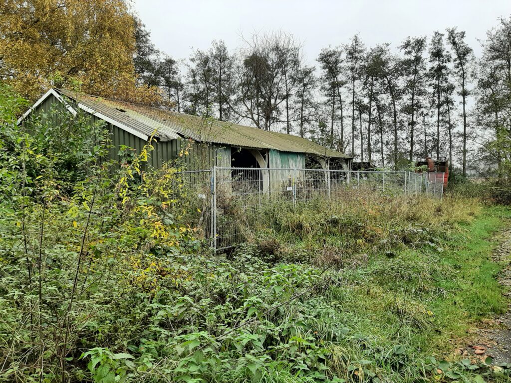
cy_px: 192
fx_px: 384
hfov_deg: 67.3
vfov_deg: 53.1
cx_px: 256
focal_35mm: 26
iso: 40
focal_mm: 3.93
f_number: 1.7
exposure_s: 1/241
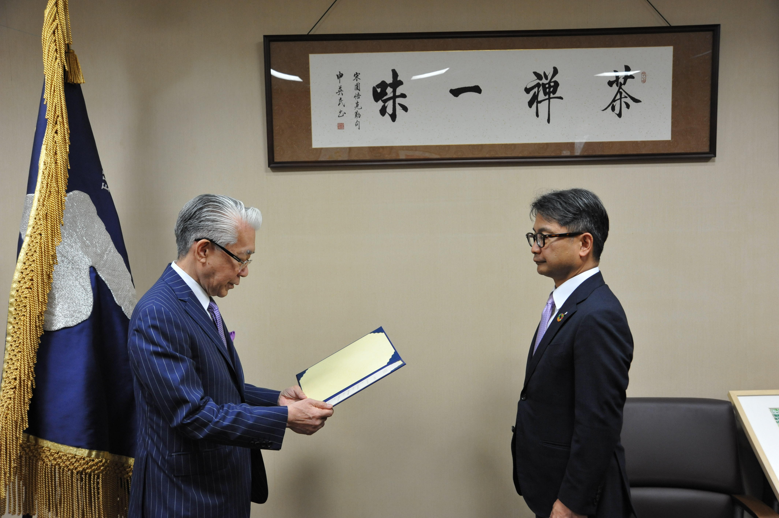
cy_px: 259
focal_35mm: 34
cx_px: 390
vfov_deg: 38.8
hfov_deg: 55.8
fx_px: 735
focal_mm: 34
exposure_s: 1/125
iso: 2000
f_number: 5.6
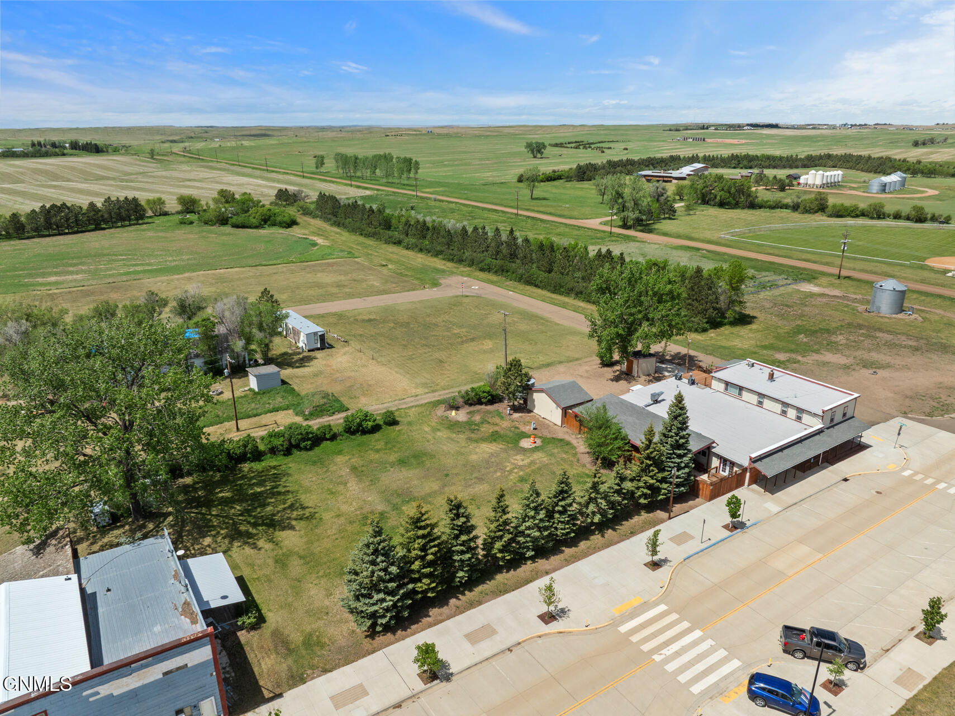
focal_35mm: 24
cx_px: 478
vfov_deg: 56.8
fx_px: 662
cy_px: 358
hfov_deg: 71.6
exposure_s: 1/1000
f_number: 6.3
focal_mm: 12.29
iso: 200
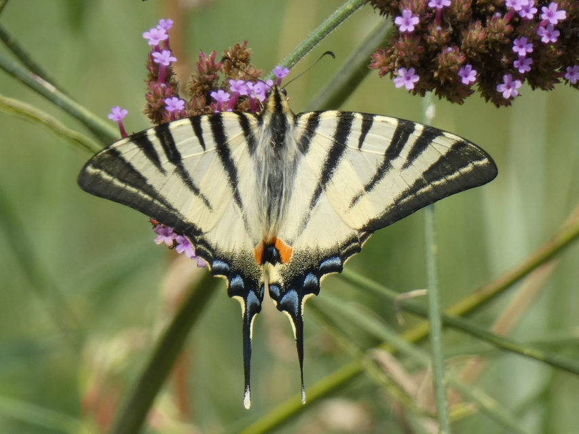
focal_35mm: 500
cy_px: 217
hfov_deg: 4.0
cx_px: 290
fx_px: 8364
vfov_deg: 3.0
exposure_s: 1/125
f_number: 5.6
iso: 80
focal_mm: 89.5
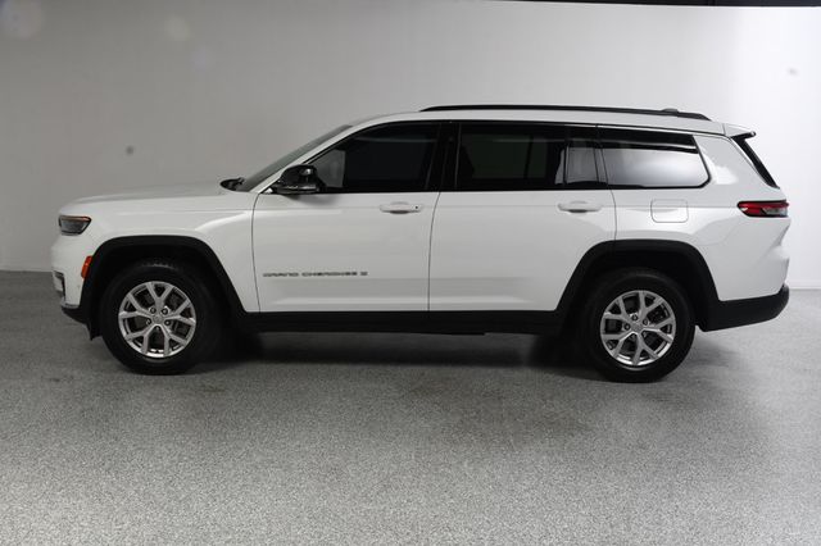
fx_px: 775
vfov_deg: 38.8
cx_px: 410
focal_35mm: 34
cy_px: 273
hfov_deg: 55.8
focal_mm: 23
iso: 100
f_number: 13
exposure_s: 1/160
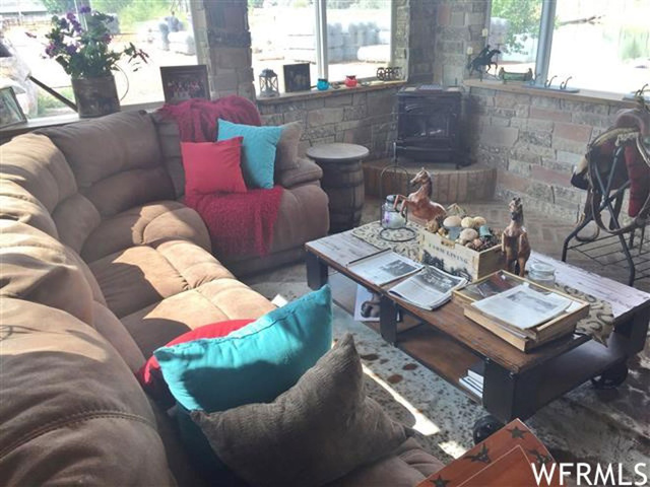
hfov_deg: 61.7
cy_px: 244
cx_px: 325
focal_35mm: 29
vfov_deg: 48.2
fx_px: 545
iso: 32
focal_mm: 4.15
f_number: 2.2
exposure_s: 1/165
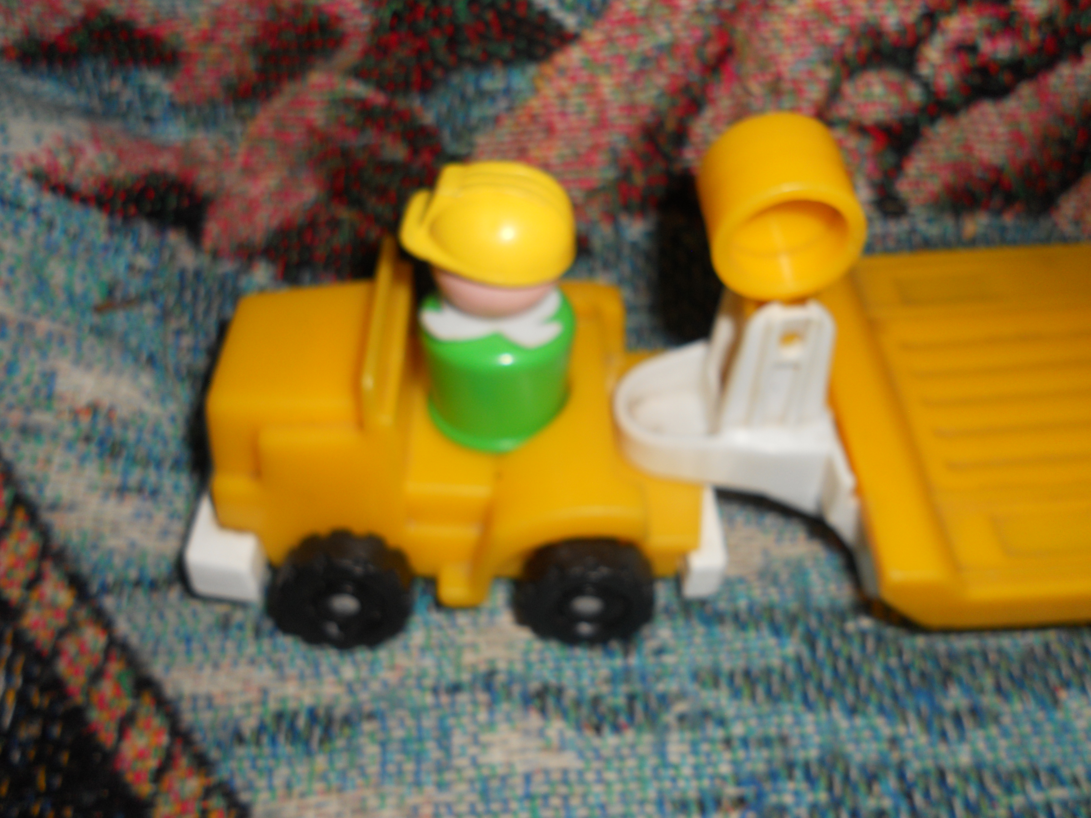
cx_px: 546
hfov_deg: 56.8
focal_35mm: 32
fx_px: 1009
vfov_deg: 44.2
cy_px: 409
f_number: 8.8
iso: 80
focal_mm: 5.8
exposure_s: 1/25
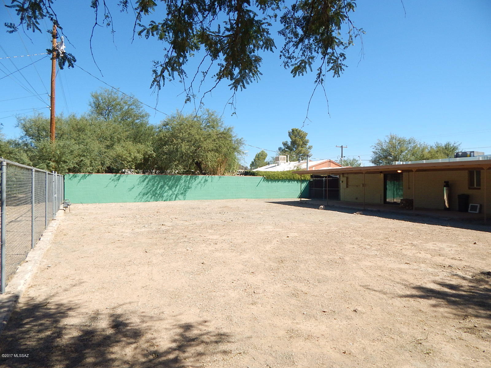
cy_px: 184
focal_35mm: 22
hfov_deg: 76.4
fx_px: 312
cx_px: 246
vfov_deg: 61.1
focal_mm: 4
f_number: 6
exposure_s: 1/400
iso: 125
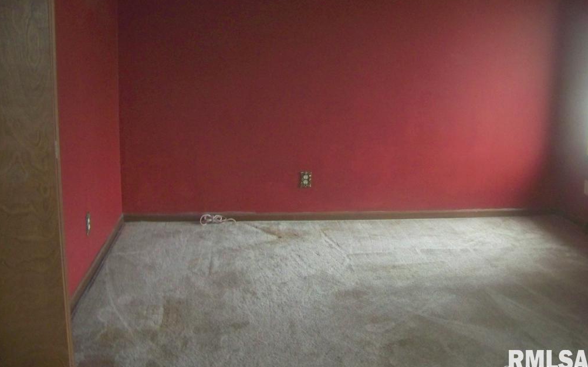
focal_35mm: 39
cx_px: 298
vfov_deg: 32.7
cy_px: 155
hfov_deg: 50.4
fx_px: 625
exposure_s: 1/30
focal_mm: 5.85
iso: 400
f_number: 2.8
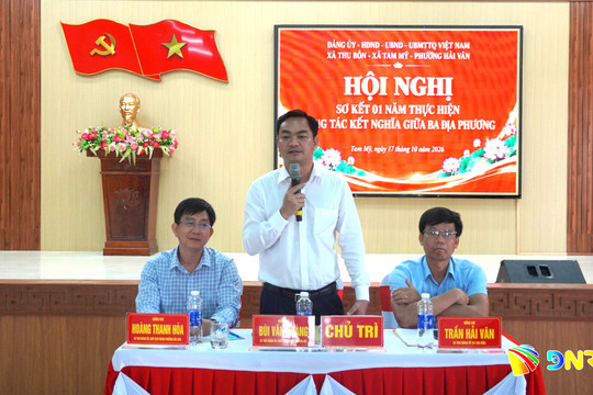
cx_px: 296
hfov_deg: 49.6
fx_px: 642
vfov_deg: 34.2
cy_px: 198
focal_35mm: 39
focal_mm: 26
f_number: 4
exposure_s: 1/160
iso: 800
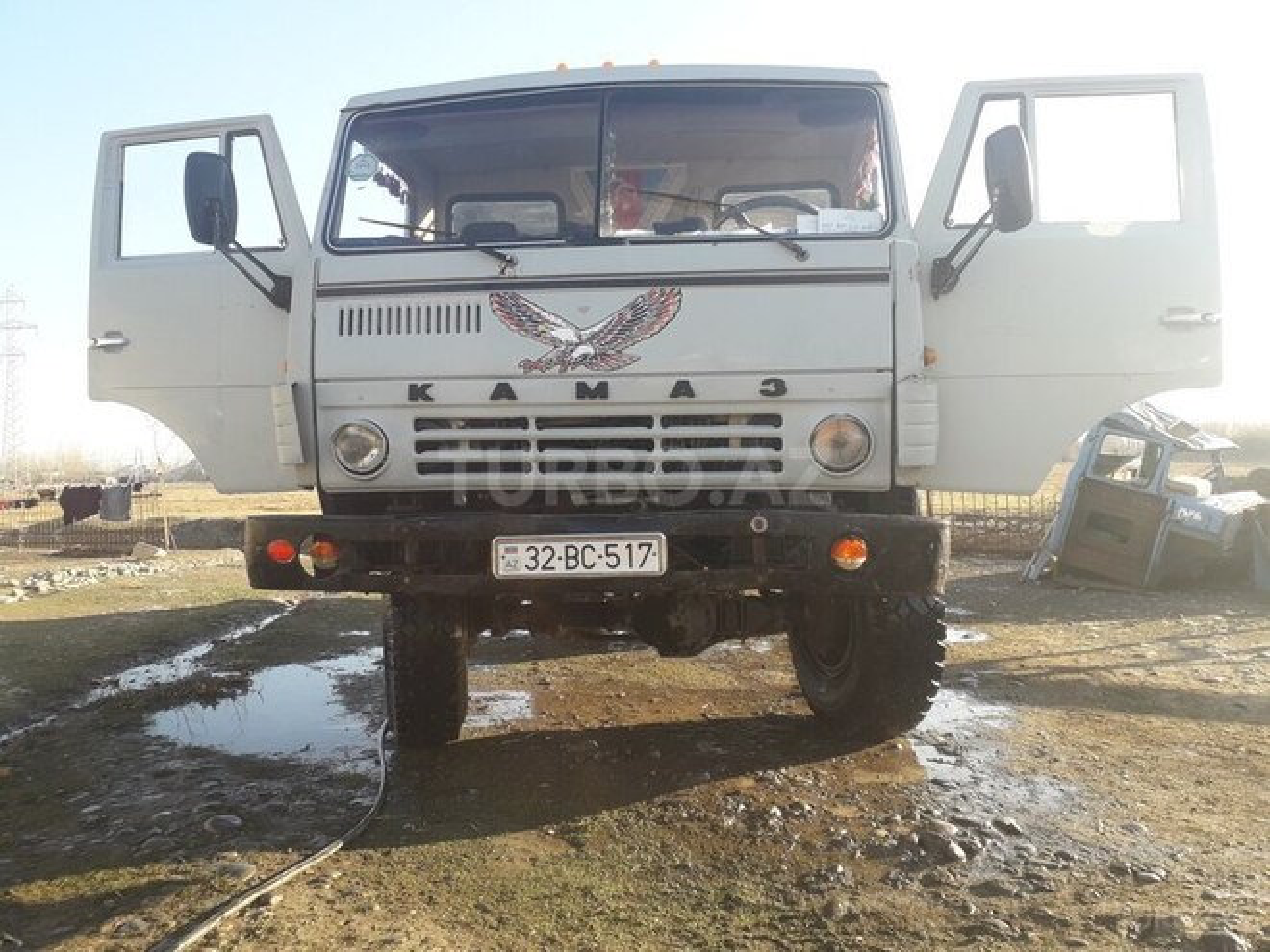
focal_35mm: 27
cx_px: 635
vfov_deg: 51.4
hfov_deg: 65.3
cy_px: 476
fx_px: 991
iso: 40
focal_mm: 3.6
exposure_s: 1/355
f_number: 1.9
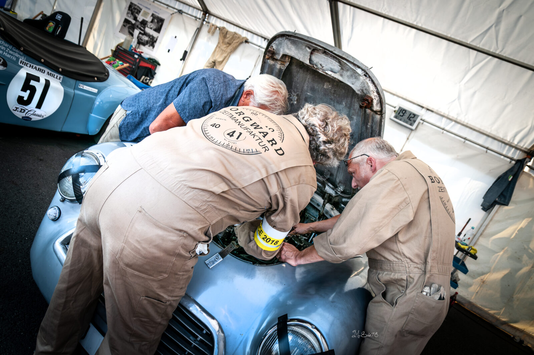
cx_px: 267
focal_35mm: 26
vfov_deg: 50.3
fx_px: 378
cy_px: 178
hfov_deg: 70.5
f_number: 4.5
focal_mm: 17
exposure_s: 1/400
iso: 160
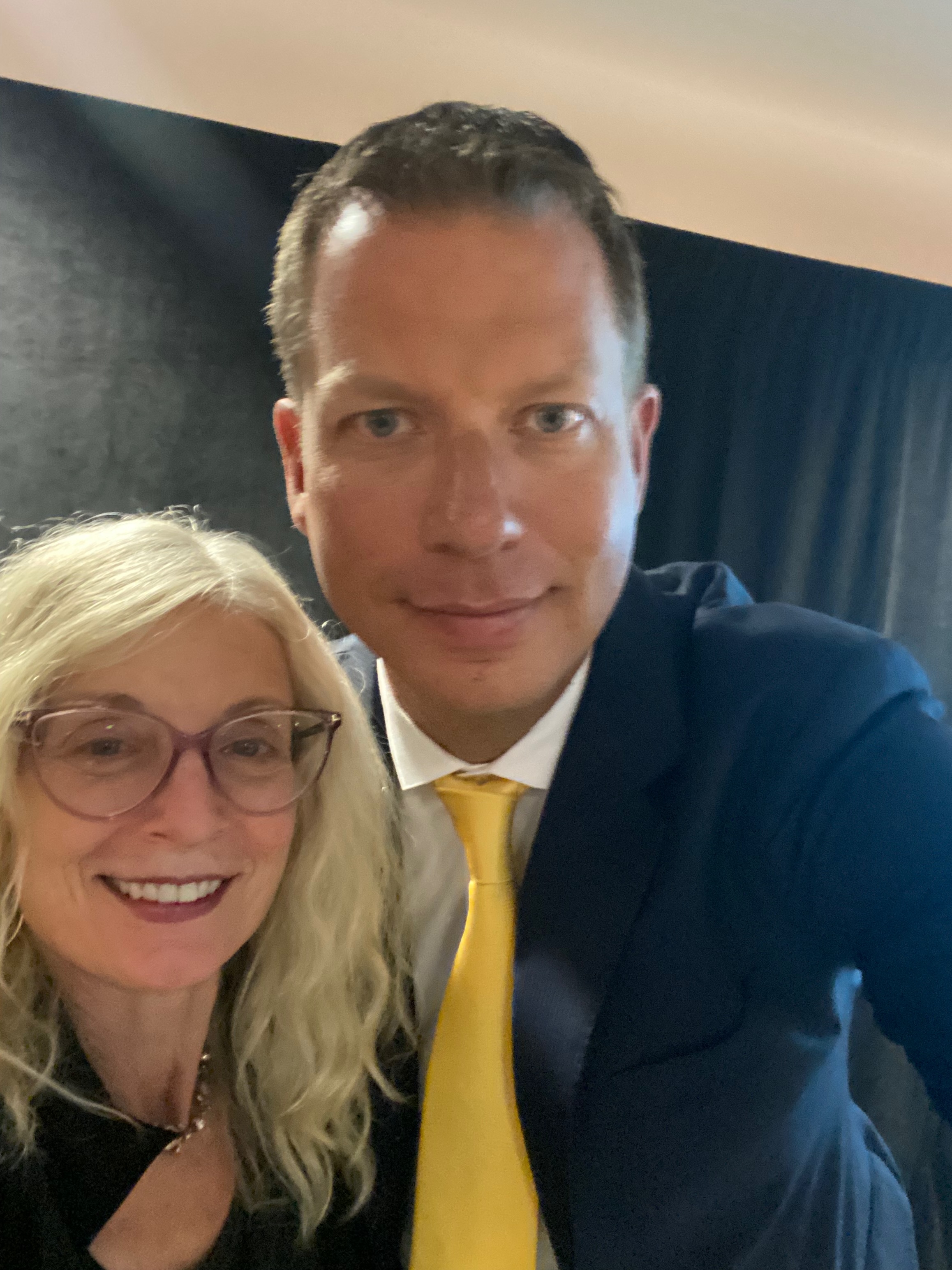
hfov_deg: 46.8
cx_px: 476
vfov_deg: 60.0
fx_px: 1100
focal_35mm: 30
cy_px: 635
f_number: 2.2
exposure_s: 1/17
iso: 1000
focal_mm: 2.71
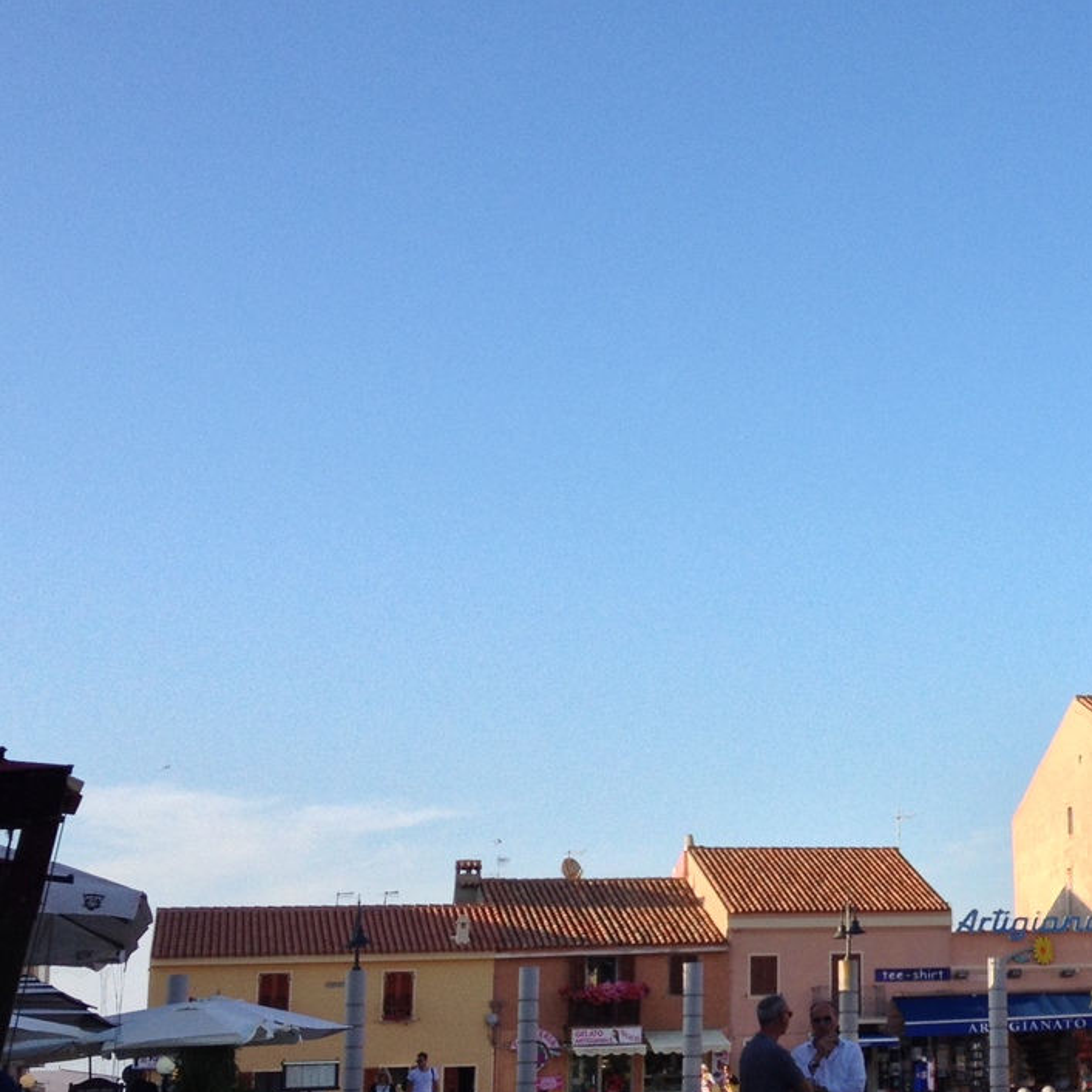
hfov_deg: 23.8
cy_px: 592
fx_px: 2498
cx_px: 1038
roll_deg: -1.6
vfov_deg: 24.6
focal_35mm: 70
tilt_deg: +11.0
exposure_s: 1/812
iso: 50
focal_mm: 4.28
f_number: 2.4
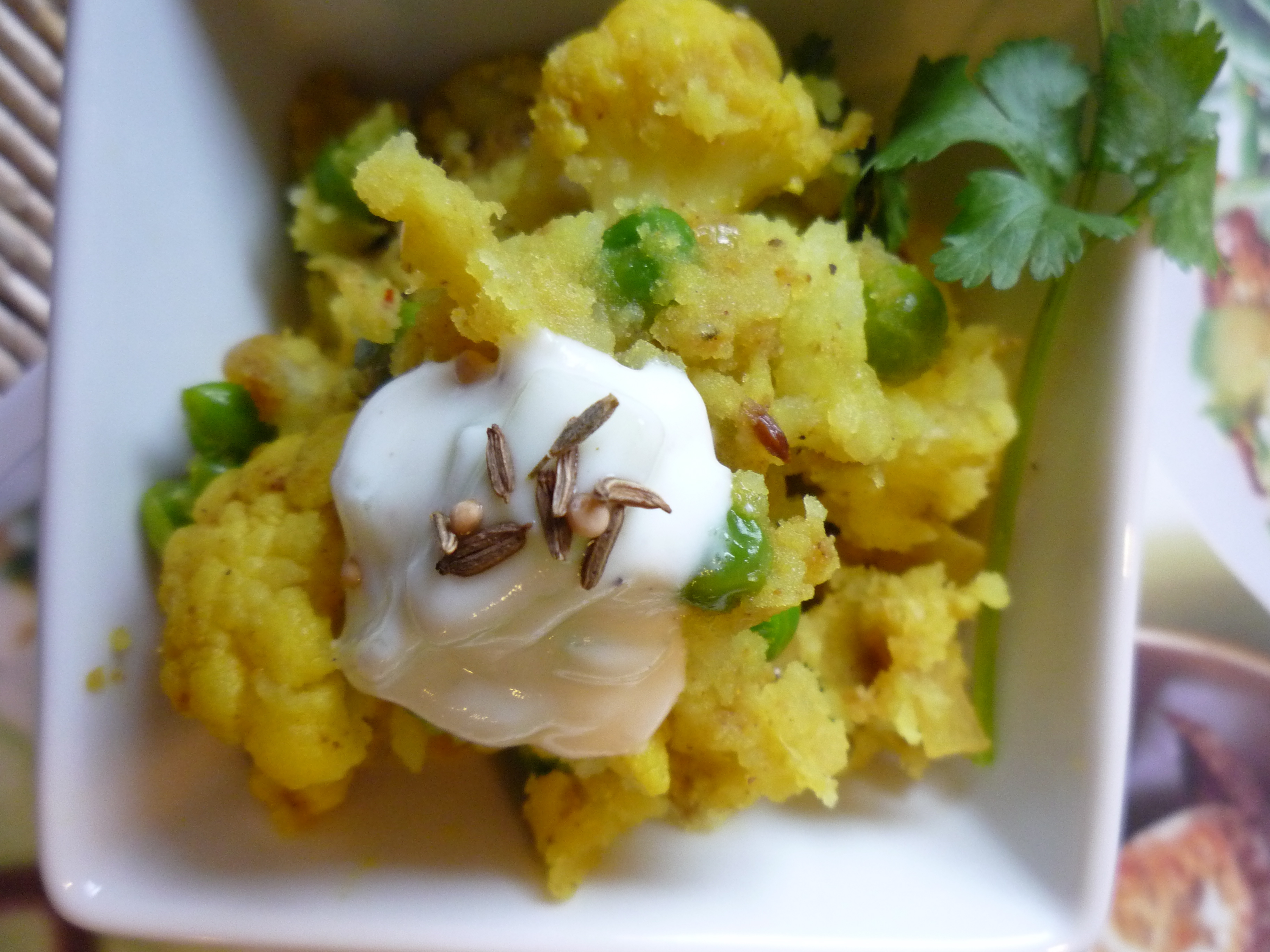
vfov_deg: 46.8
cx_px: 635
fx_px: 1101
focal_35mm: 30
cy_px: 476
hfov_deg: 60.0
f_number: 3.3
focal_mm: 5.2
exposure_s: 1/30
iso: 320
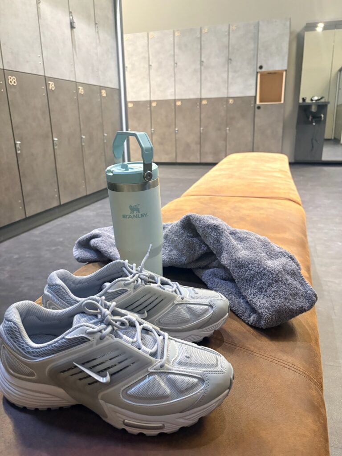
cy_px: 228
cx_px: 171
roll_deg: +1.6
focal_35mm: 26
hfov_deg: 53.1
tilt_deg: -16.1
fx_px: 343
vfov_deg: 67.3
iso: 500
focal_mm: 5.96
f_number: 1.6
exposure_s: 1/50
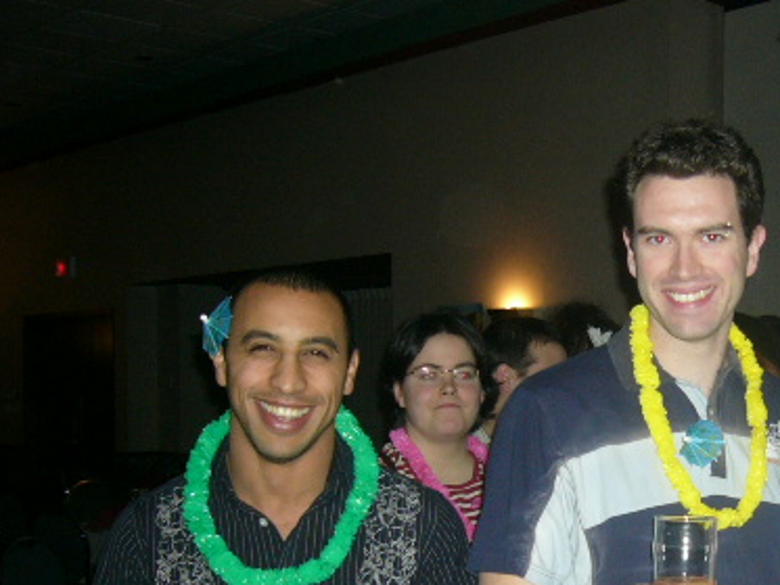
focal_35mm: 60
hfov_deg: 31.1
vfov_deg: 24.1
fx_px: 1352
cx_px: 663
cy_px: 455
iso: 150
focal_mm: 5.8
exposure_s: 1/60
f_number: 2.8
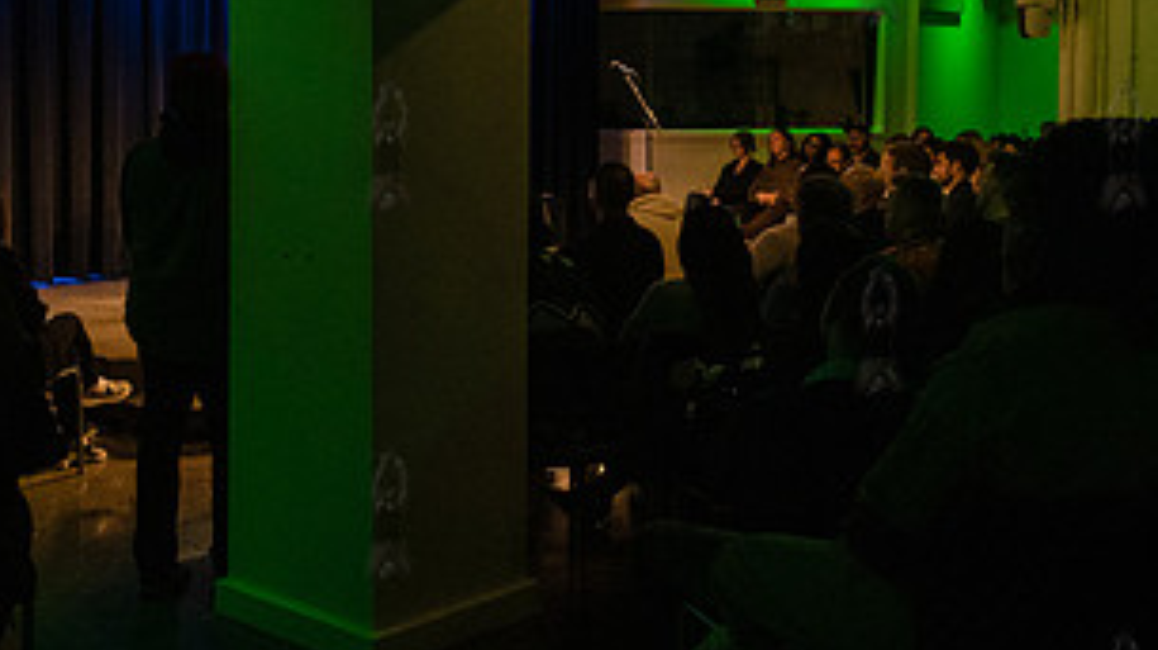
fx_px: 1473
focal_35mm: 48
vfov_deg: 24.5
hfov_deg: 42.4
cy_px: 143
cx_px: 387
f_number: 4
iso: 6400
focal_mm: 24
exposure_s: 1/200
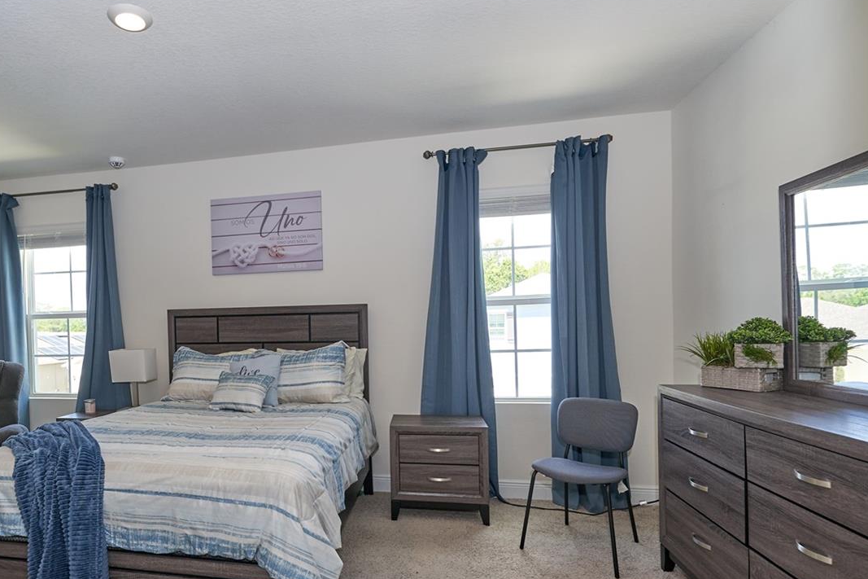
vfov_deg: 59.2
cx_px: 303
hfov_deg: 79.1
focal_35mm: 21
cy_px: 331
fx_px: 506
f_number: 4
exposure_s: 1/200
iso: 400
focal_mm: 14
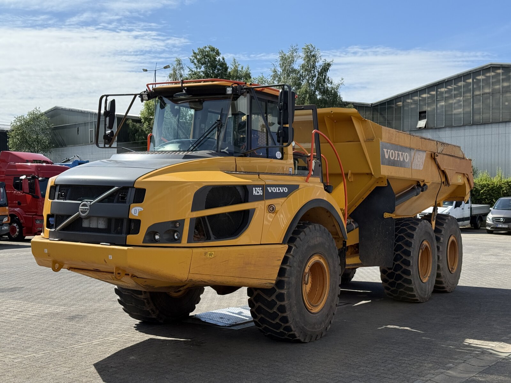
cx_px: 256
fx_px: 709
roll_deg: +0.1
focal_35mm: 48
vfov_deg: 30.3
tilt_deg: +1.2
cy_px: 192
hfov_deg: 39.7
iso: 100
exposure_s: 1/5208
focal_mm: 6.76
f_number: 1.78
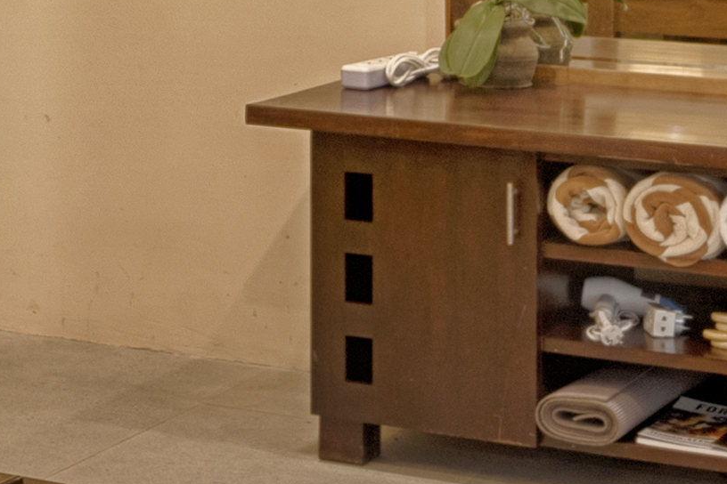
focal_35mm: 125
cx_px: 97
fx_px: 2524
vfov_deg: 10.7
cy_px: -168
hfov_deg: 16.2
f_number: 9
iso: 50
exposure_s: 2
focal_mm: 17
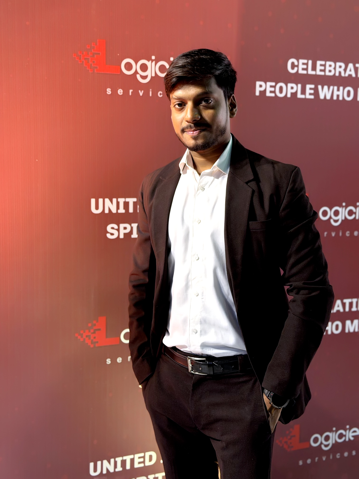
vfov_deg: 39.7
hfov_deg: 30.3
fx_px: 664
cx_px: 180
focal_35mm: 48
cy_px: 240
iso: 200
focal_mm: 6.76
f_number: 1.78
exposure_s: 1/50
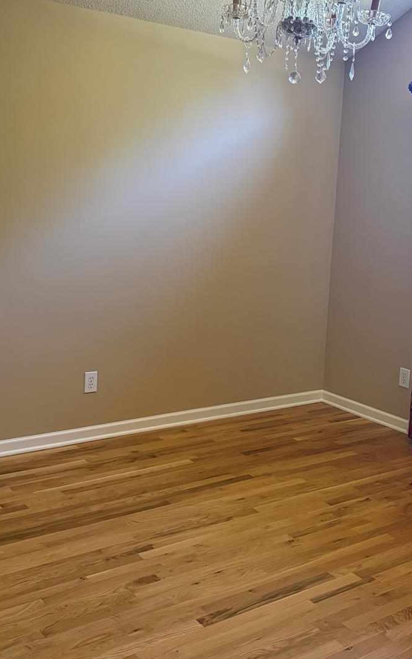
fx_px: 719
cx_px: 233
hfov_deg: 31.9
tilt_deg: -7.0
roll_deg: -2.3
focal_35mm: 40
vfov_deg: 49.2
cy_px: 298
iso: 250
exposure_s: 1/60
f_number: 1.6
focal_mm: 5.96
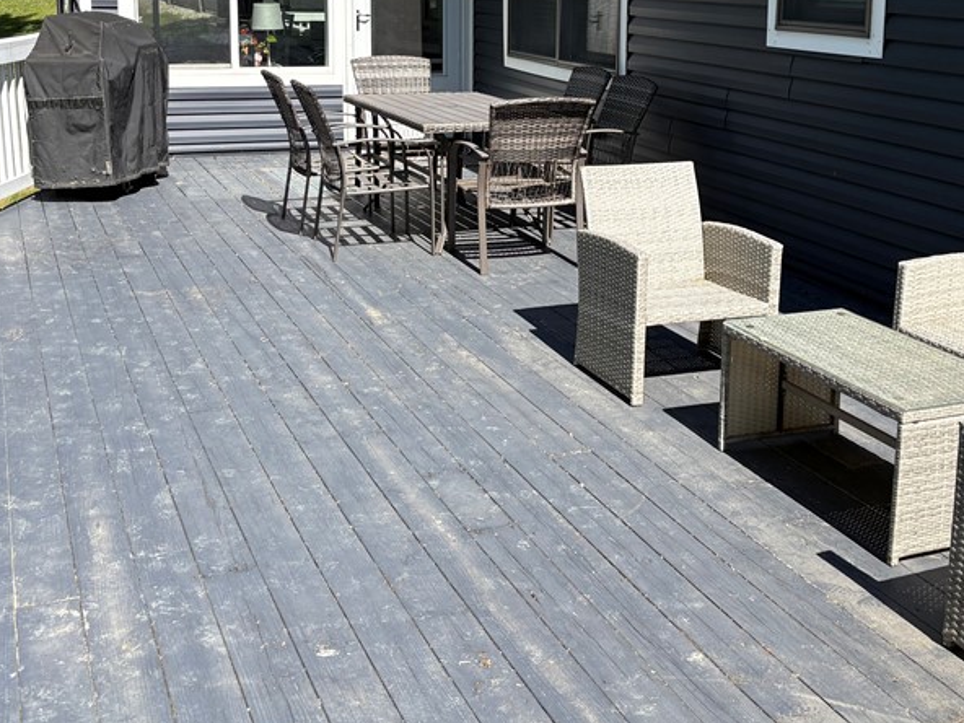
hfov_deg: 42.0
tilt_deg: -9.7
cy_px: 186
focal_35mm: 45
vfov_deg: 31.6
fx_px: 1253
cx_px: 547
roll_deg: -0.9
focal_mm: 5.96
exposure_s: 1/2141
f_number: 1.6
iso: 50
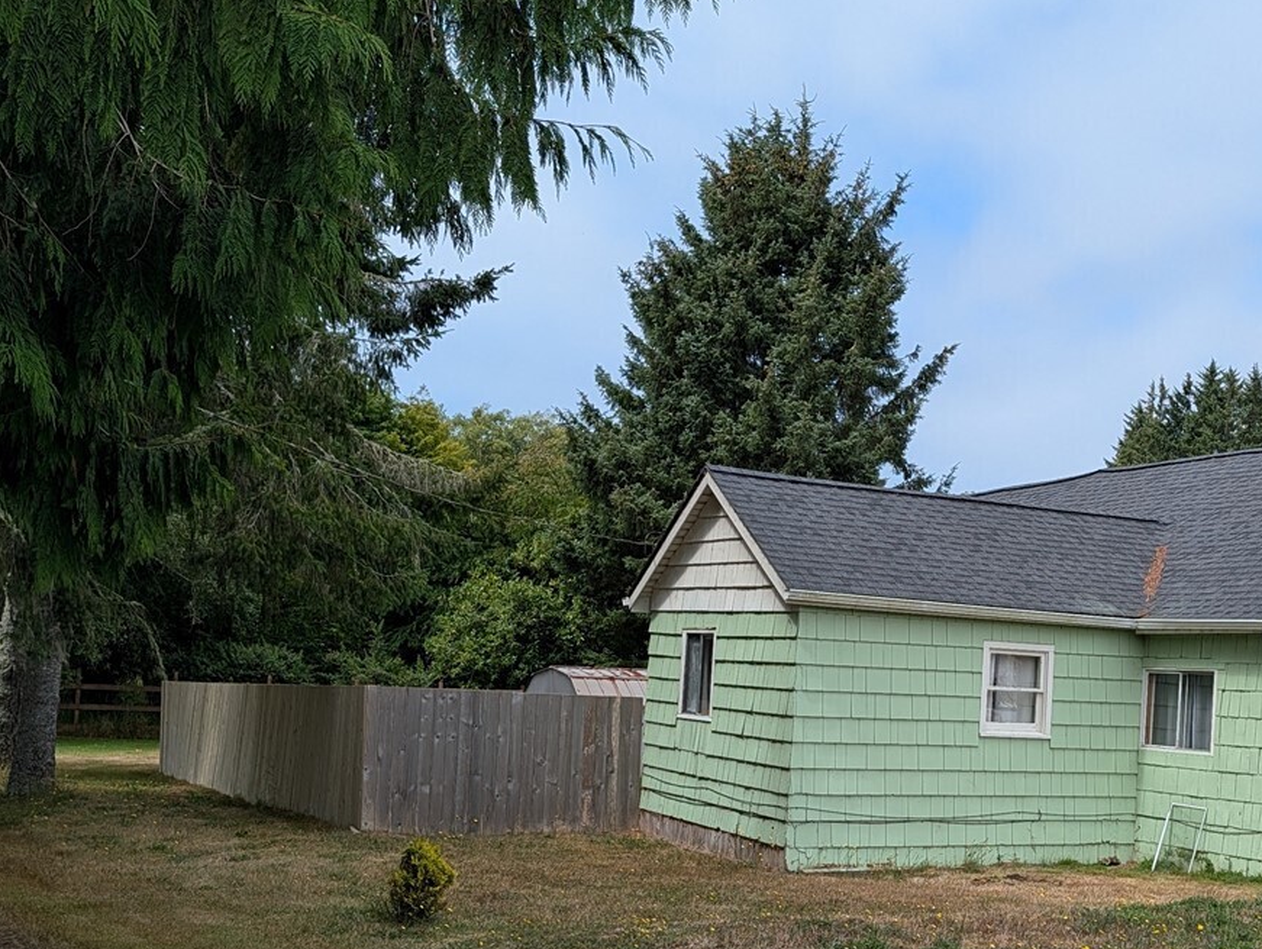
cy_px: 676
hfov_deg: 42.2
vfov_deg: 32.5
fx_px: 1606
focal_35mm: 44
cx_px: 869
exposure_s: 1/939
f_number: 1.68
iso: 20
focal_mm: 6.9
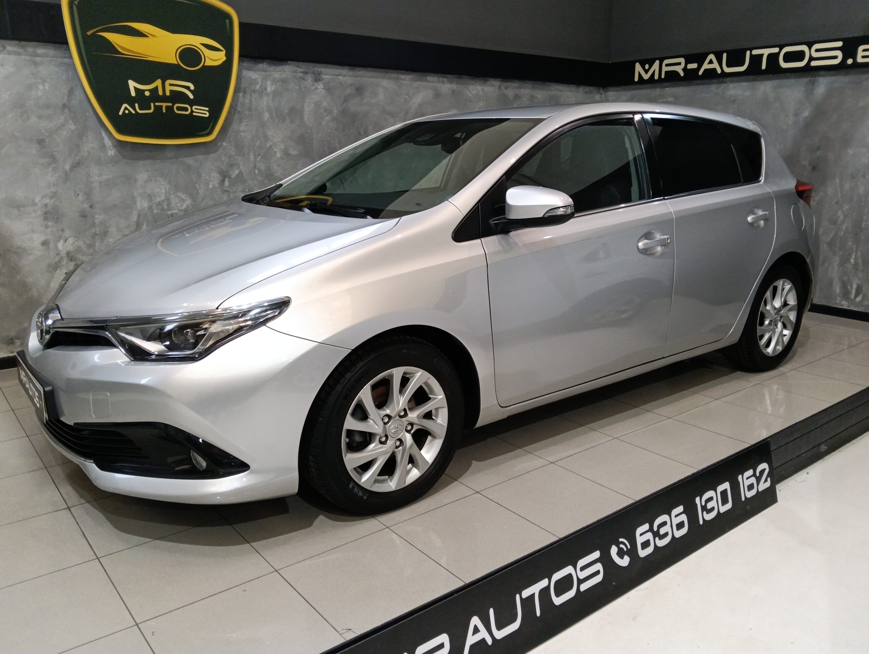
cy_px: 327
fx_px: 679
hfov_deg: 65.2
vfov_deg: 51.5
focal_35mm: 27
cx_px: 434
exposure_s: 1/33.3
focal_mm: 3.98
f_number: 16
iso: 400
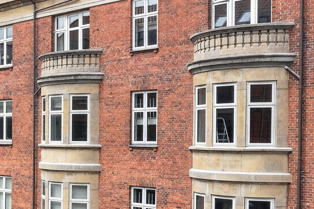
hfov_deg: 25.1
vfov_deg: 19.4
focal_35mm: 70
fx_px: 610
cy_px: 146
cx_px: -89
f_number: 8
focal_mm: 20
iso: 400
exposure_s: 1/400
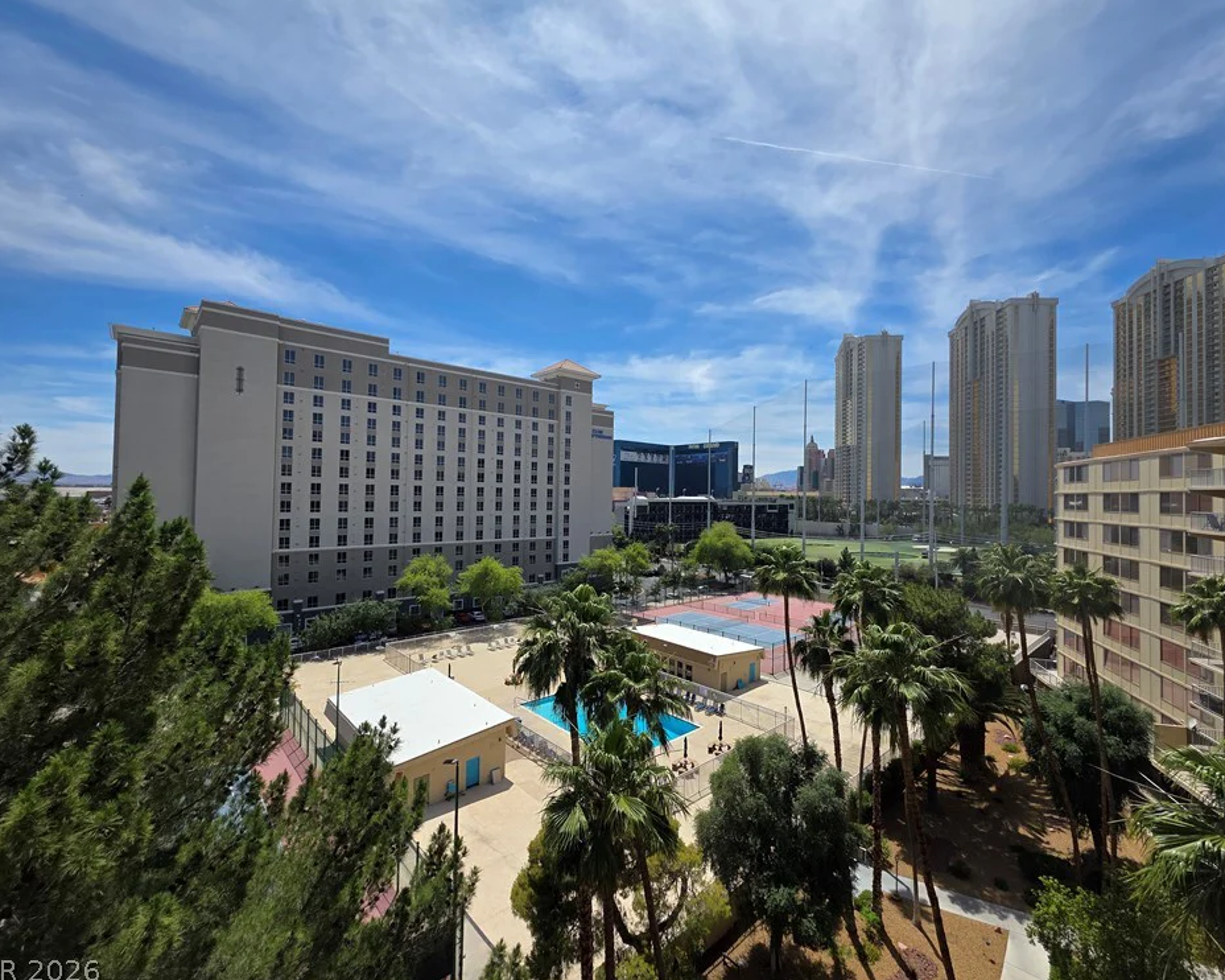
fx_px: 507
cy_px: 486
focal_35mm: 14
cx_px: 632
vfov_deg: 88.0
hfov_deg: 100.7
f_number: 1.9
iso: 40
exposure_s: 1/3372
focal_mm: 2.2
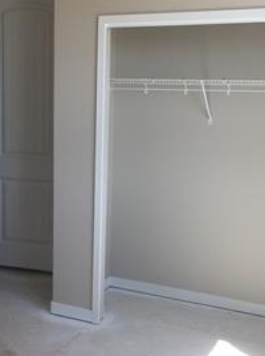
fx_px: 532
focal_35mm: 52
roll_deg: -1.3
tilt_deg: -8.8
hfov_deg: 27.9
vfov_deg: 36.9
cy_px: 173
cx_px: 108
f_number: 2.2
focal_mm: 4.15
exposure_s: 1/120
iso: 32
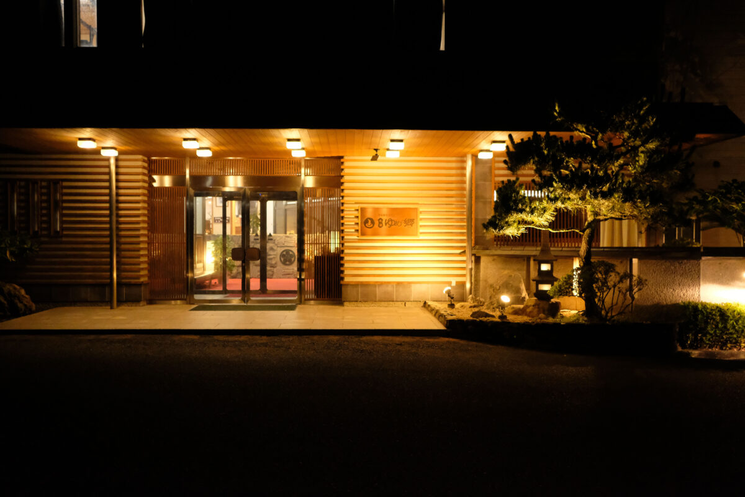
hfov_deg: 54.4
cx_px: 372
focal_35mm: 35
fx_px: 724
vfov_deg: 37.9
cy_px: 248
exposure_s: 1/210
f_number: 2
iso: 6400
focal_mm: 23
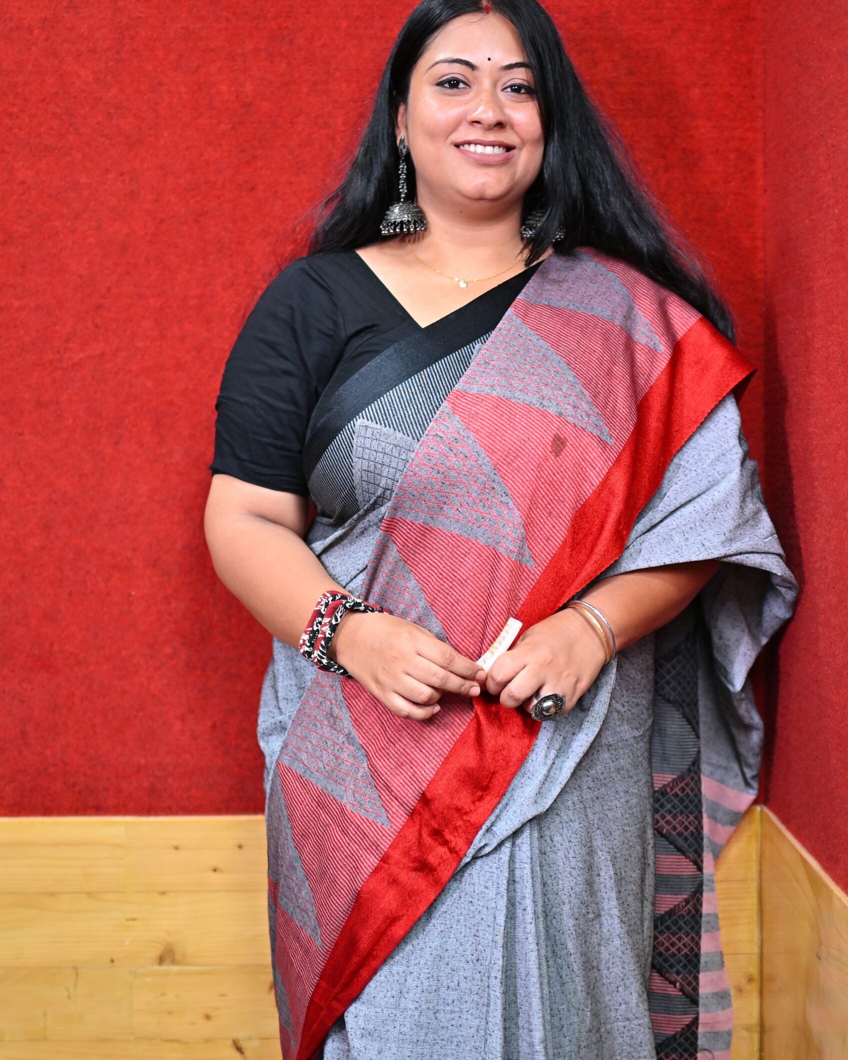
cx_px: 427
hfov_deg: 25.8
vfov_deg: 32.0
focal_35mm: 59
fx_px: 1851
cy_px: 524
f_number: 1.4
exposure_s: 1/100
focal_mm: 35
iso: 125
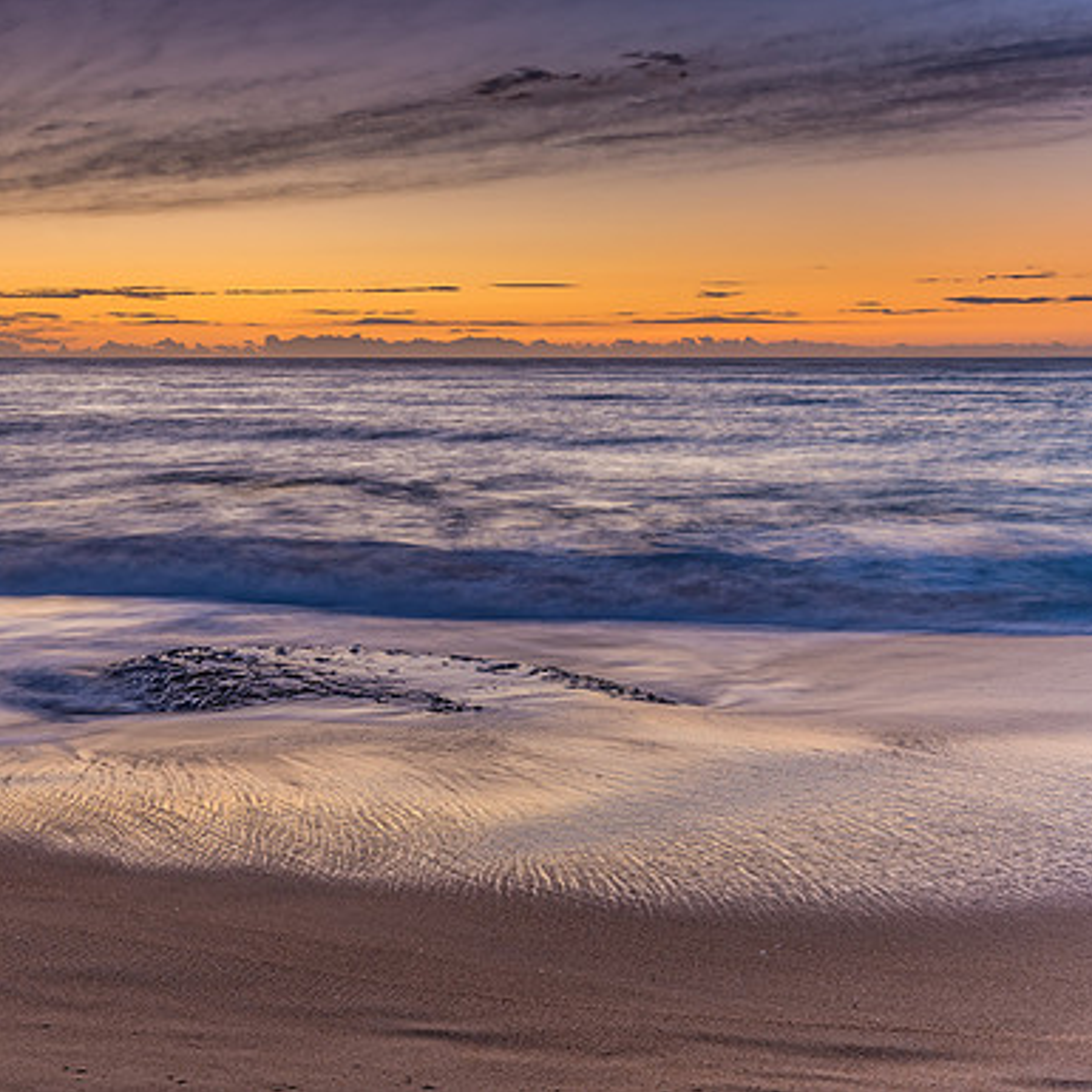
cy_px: 546
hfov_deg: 33.5
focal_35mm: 50
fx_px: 1785
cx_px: 298
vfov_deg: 34.0
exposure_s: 2
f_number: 8
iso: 50
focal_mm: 26
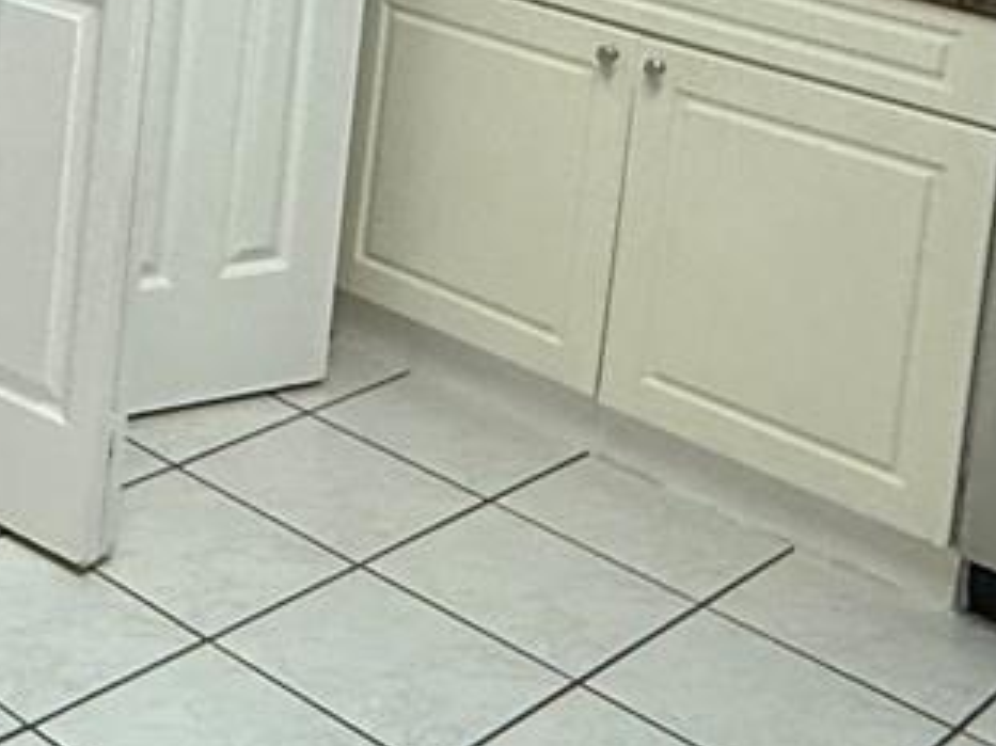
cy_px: -336
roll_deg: -4.5
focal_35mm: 72
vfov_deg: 18.4
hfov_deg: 24.8
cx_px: -154
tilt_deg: -3.8
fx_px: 2071
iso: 200
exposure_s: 1/120
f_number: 2.2
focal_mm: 2.22
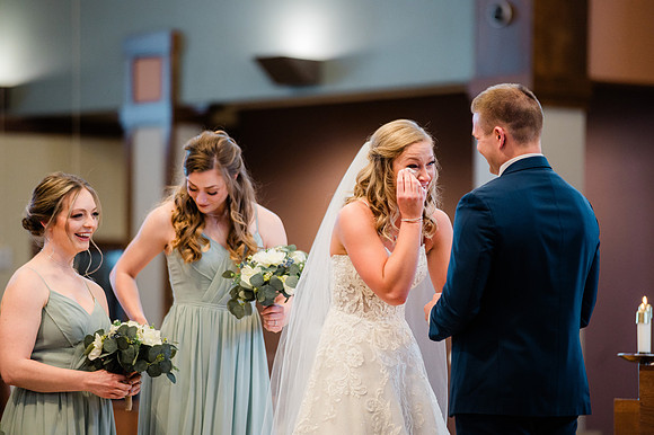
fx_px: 3631
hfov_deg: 10.3
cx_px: 327
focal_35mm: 200
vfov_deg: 6.9
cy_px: 218
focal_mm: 200
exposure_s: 1/250
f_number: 2.8
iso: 1000
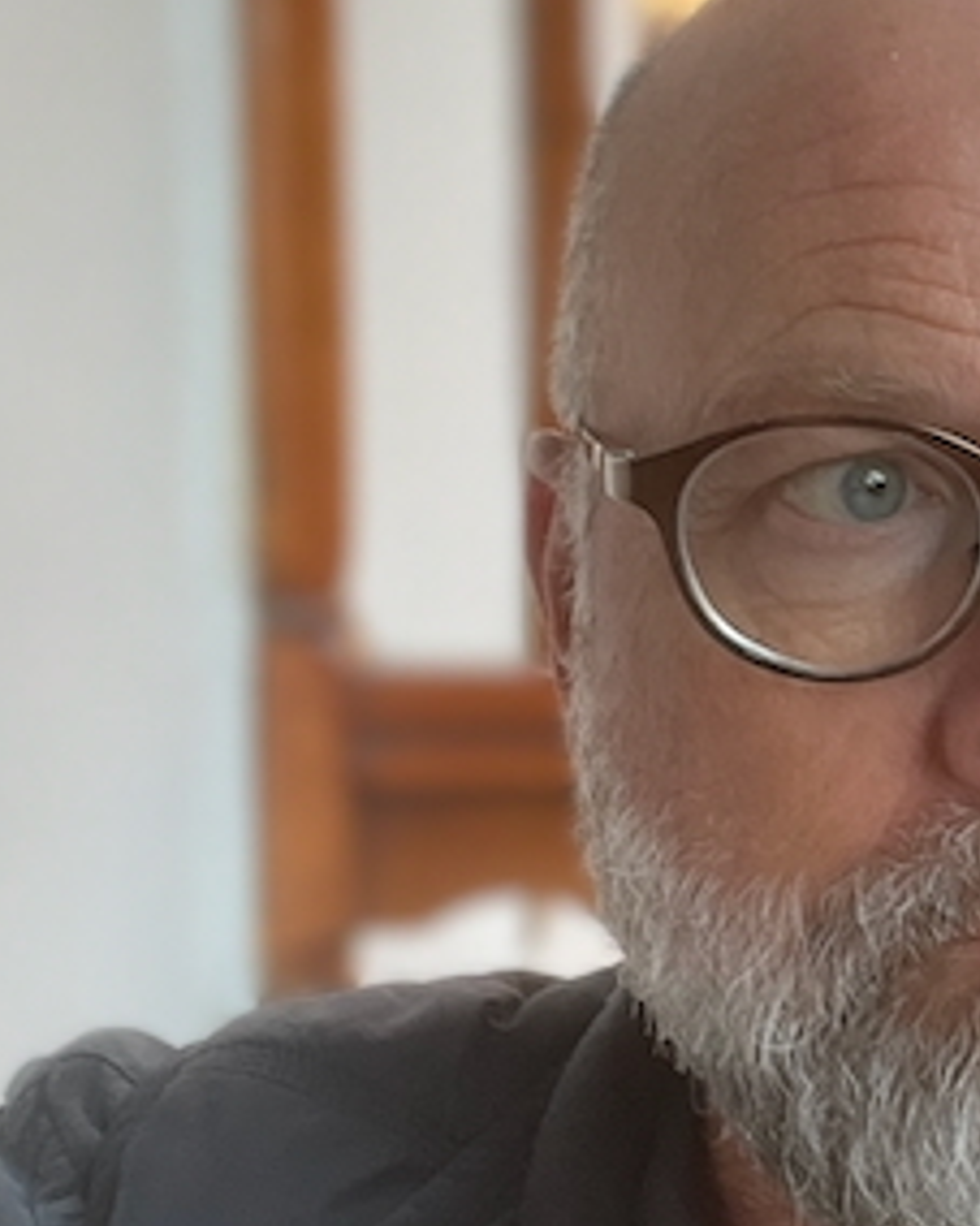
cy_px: 734
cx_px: 1062
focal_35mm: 66
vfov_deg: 28.7
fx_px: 2394
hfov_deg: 22.0
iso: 200
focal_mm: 2.71
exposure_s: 1/60
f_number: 2.2
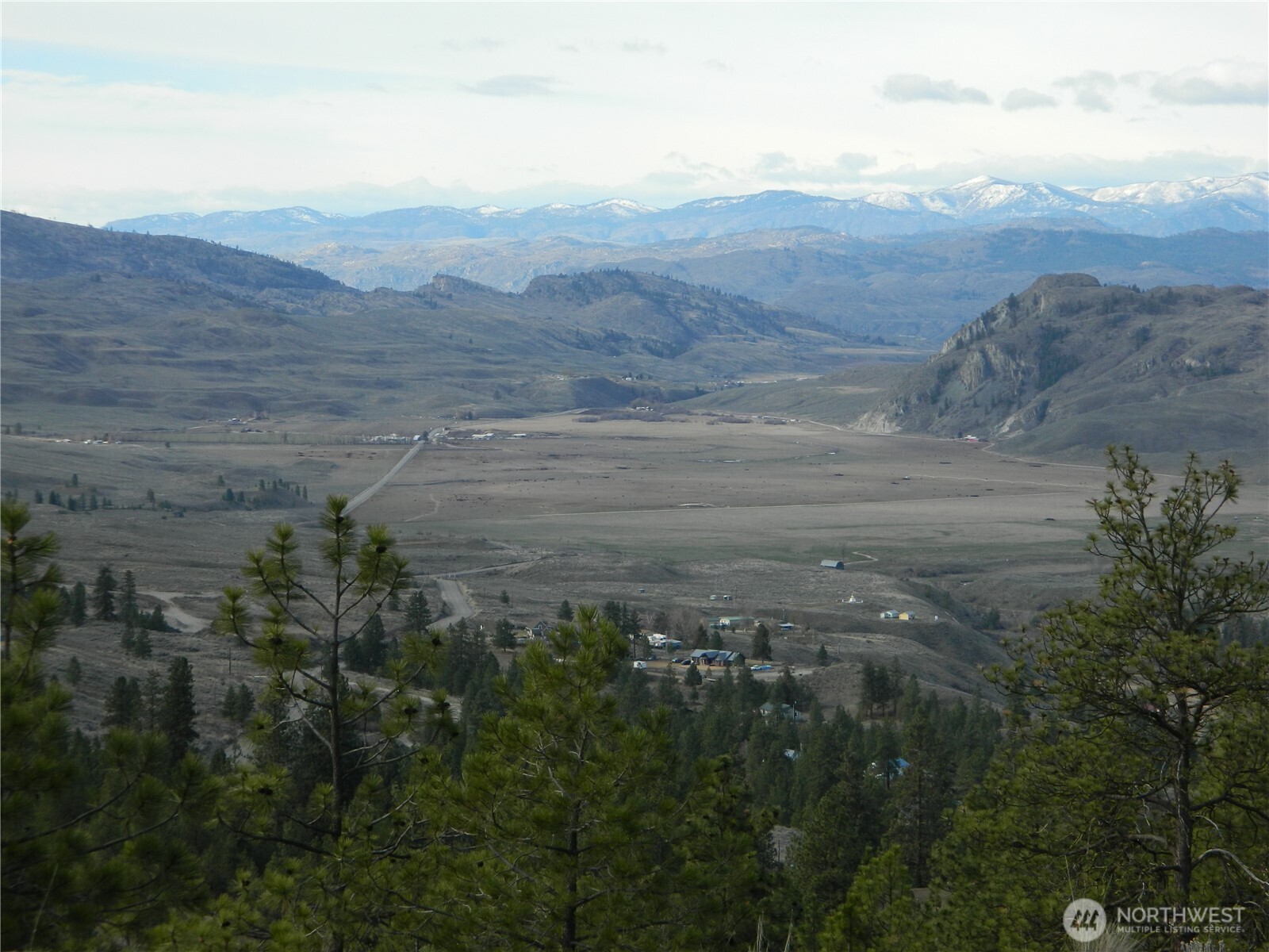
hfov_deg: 19.1
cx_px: 634
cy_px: 476
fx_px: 3776
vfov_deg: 14.4
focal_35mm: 103
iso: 80
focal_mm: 18.6
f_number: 4.5
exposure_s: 1/320
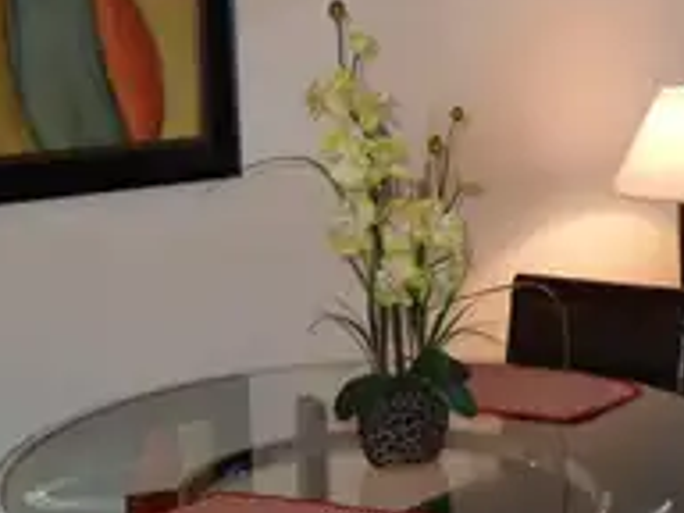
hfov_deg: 26.5
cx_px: 477
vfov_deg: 20.2
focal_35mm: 73
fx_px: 1442
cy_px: 228
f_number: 3
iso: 200
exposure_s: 1/45
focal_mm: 6.3
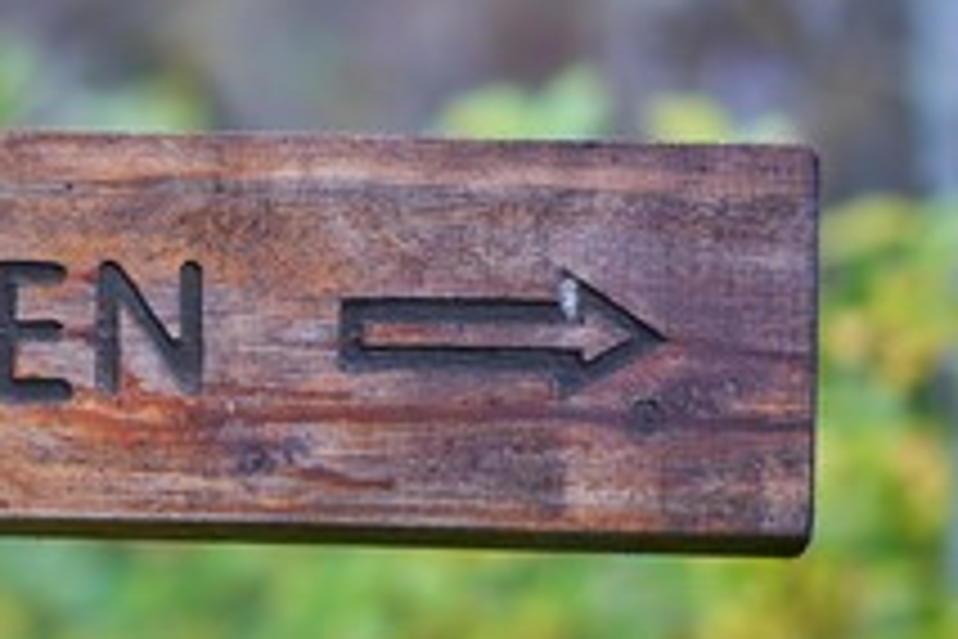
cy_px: 475
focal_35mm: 150
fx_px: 3991
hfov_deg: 13.4
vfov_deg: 9.1
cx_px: -108
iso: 100
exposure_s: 1/250
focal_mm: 50
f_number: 1.2
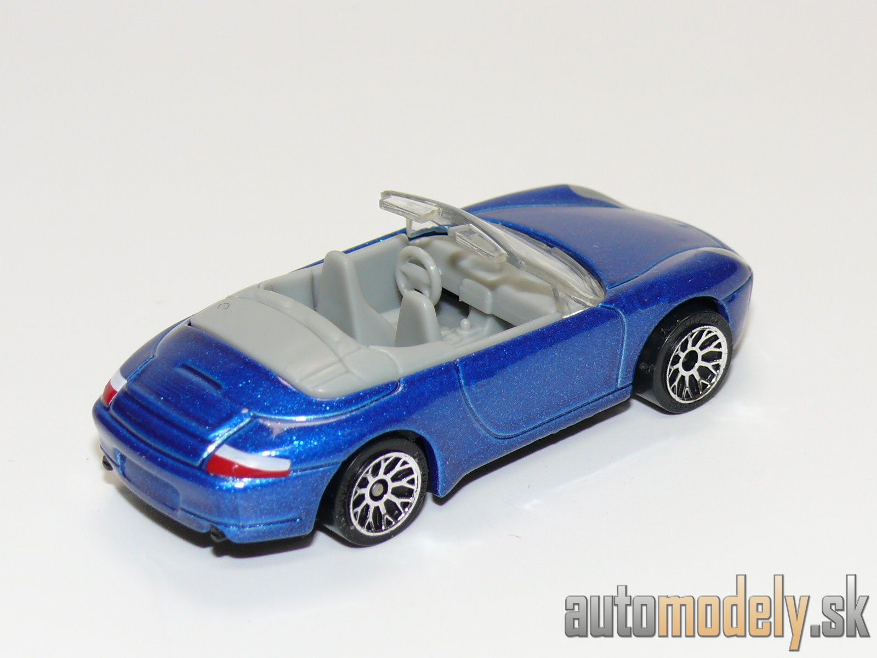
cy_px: 329
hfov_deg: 18.7
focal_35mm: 105
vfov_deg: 14.1
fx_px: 2660
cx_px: 438
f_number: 4
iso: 100
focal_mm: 13.7
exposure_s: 1/30
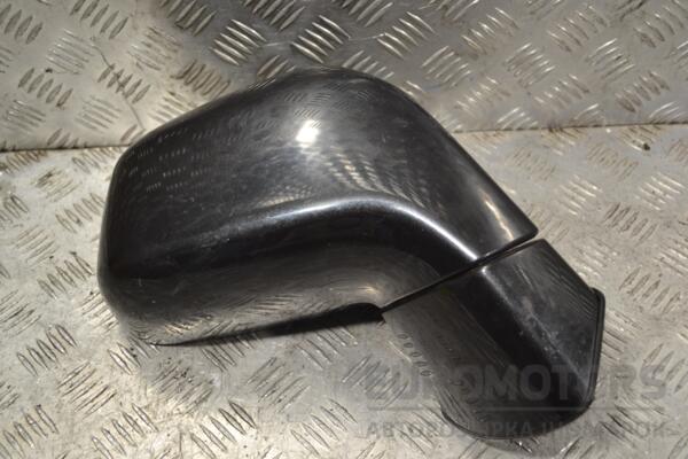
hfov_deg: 49.6
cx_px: 344
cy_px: 230
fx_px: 745
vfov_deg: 34.2
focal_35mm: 39
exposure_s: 1/30
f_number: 4.2
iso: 160
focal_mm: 26
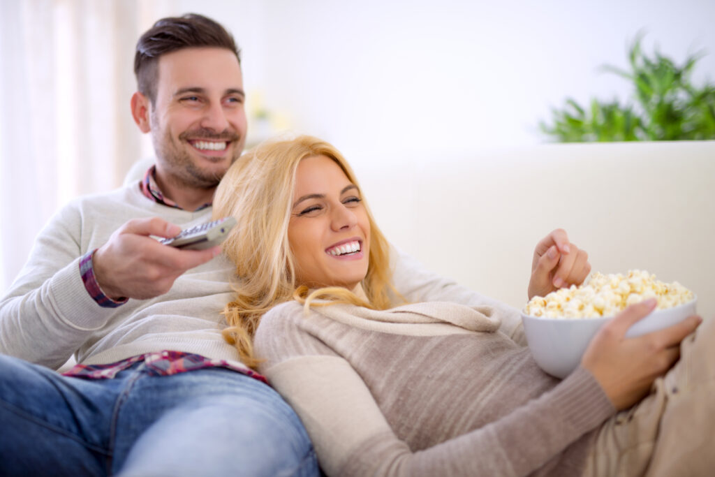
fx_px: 993
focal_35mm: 50
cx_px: 358
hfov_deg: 39.6
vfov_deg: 27.0
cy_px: 238
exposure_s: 1/125
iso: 200
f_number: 1.4
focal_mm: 50
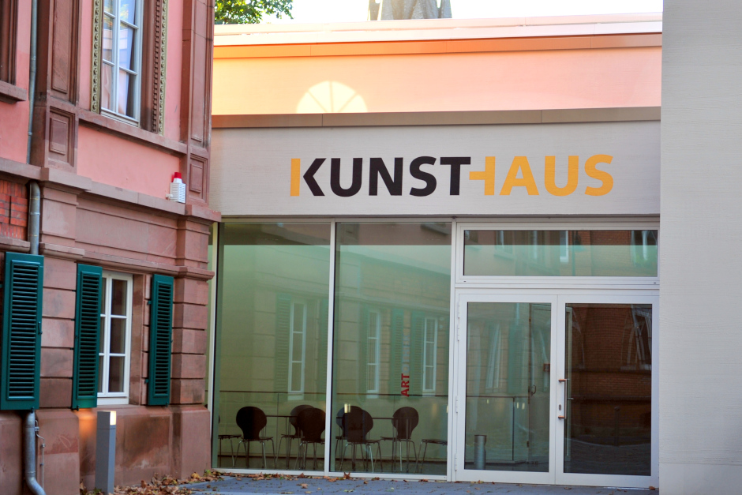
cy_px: 248
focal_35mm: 70
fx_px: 1443
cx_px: 371
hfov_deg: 28.8
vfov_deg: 19.5
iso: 320
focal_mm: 70
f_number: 2.8
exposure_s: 1/250
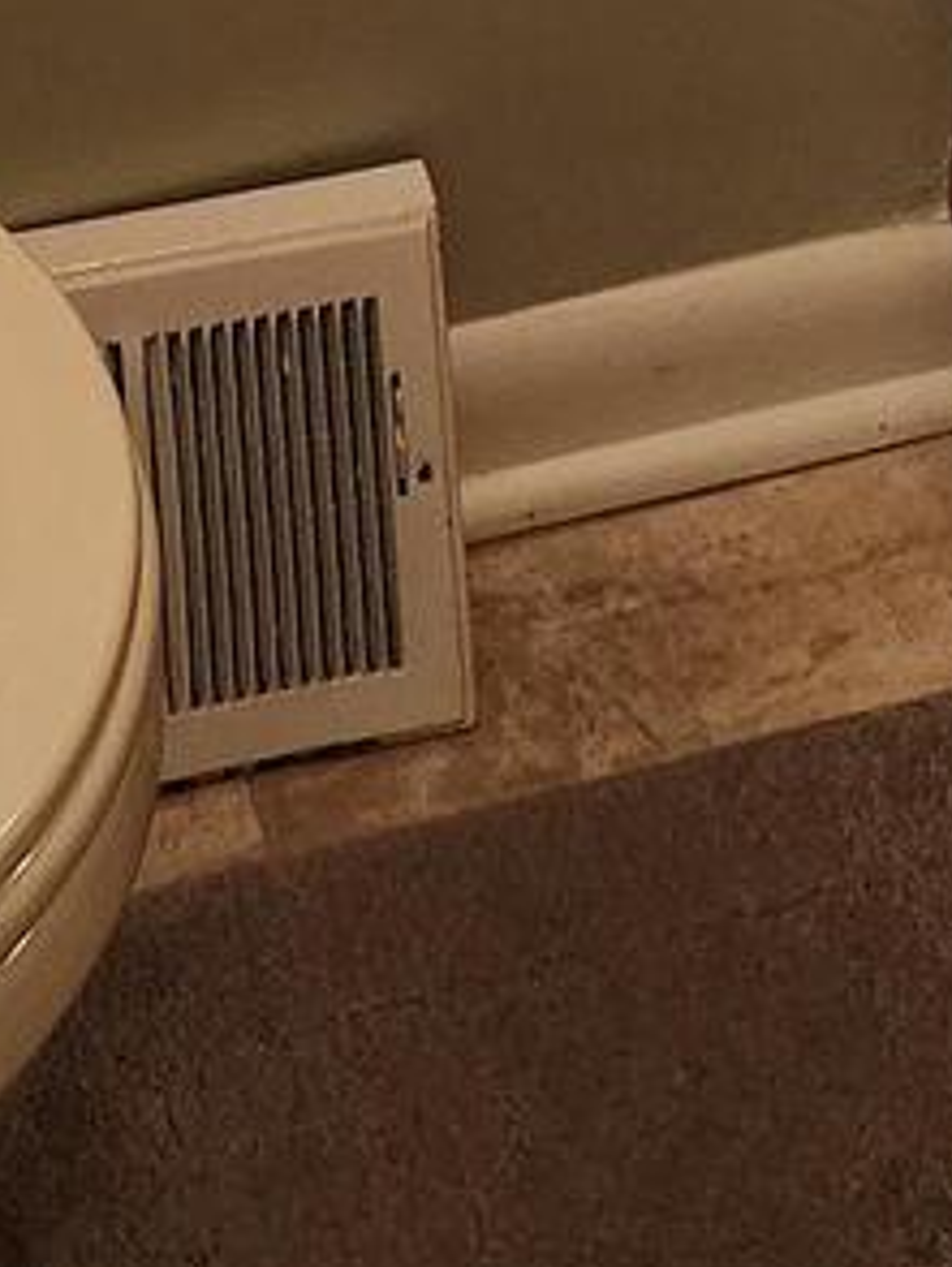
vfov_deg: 12.5
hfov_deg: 12.4
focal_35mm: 120
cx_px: 396
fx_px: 4394
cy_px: -1840
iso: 400
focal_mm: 6.4
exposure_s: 1/120
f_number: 1.8
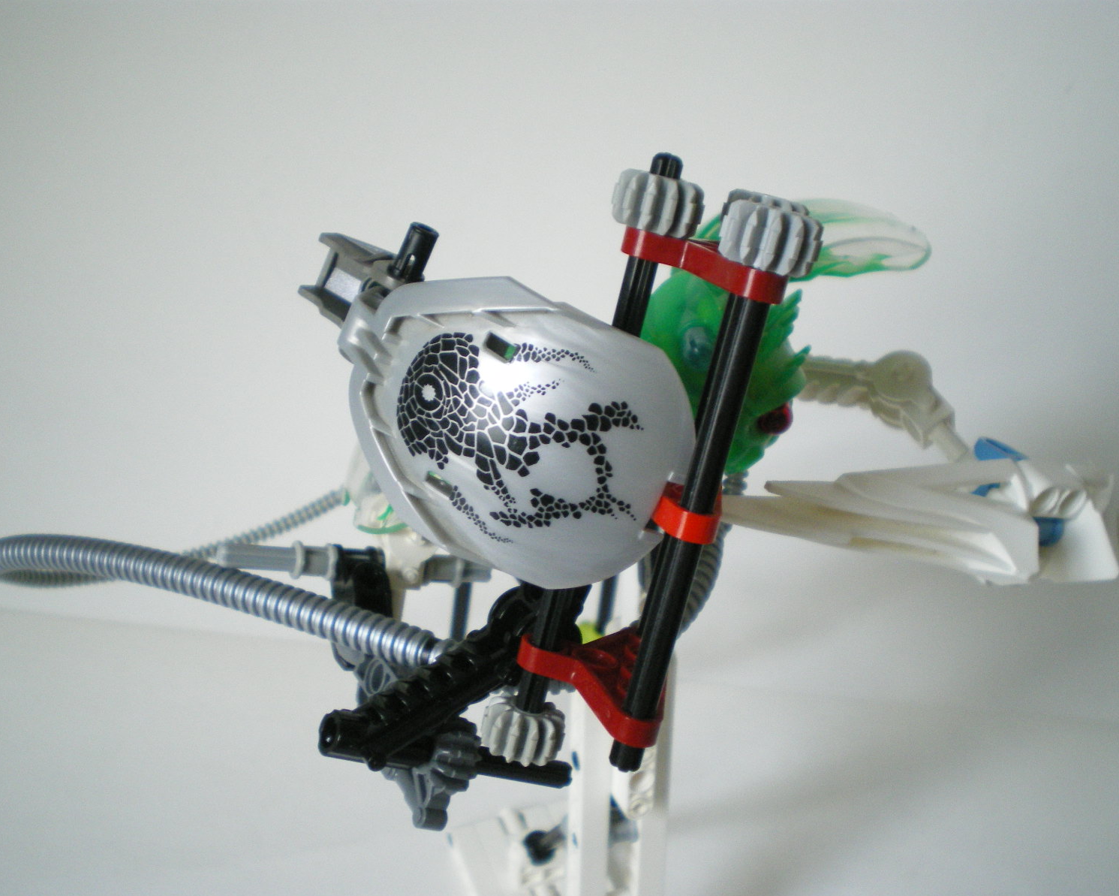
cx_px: 549
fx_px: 1457
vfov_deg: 34.2
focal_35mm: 44
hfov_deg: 42.0
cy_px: 450
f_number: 3.5
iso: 320
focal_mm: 7.4
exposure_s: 1/50
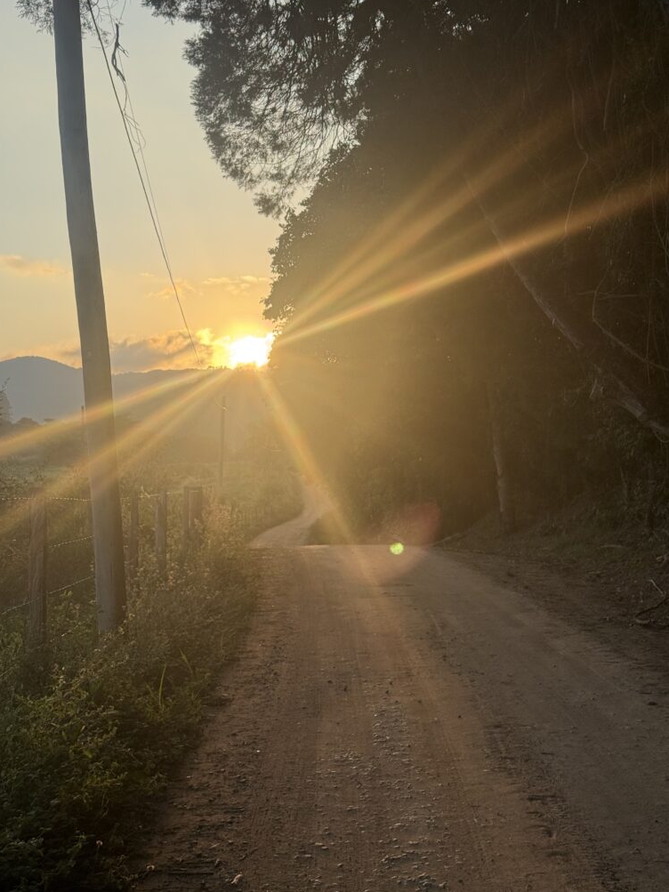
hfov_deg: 29.7
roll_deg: -1.2
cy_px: 448
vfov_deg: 38.9
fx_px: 1263
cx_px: 329
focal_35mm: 49
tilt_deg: +0.7
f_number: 1.78
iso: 64
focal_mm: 6.76
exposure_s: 1/2146
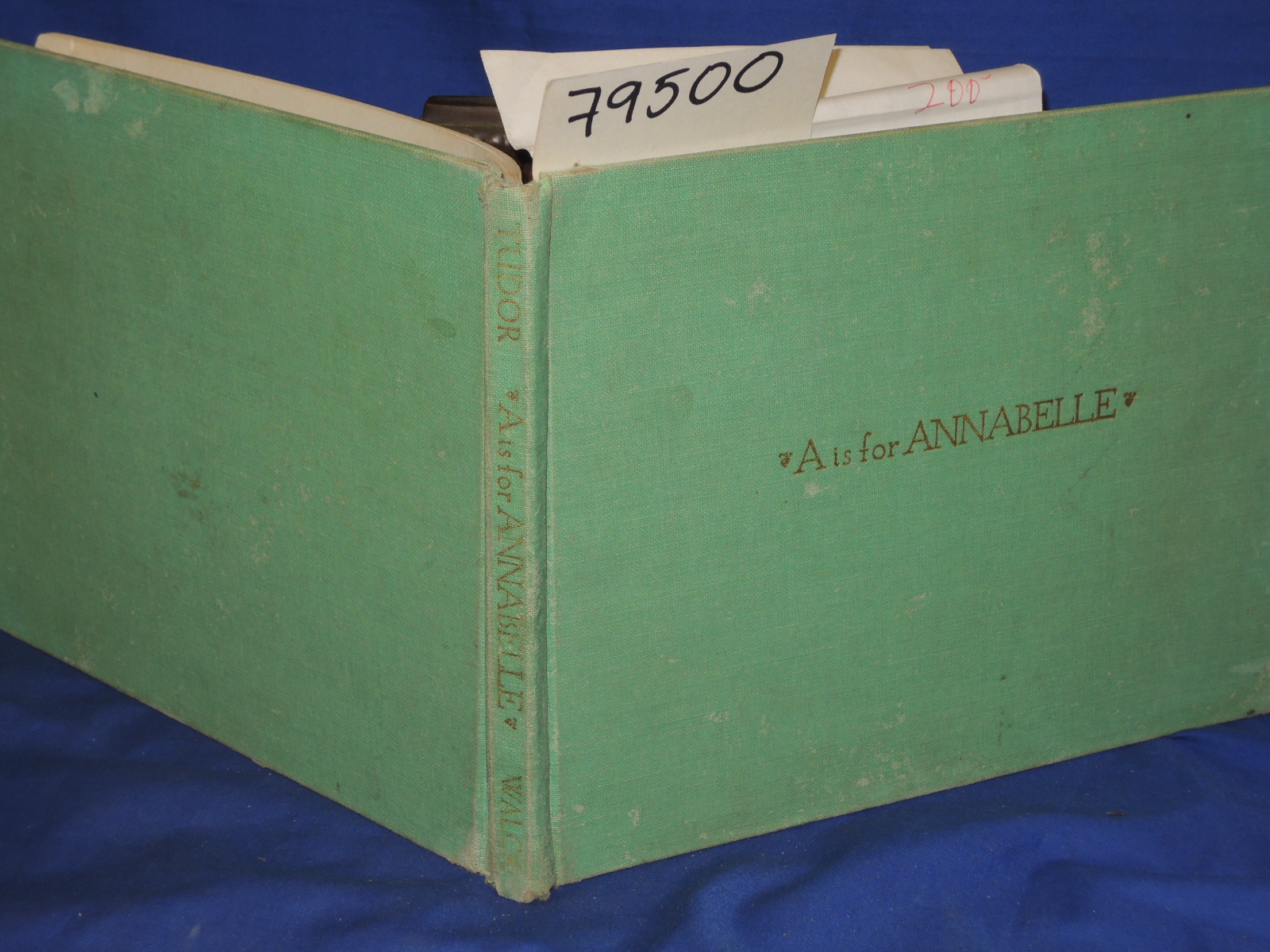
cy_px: 476
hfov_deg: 27.8
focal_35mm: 70
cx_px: 635
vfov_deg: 21.0
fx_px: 2568
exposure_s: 1/60
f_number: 4.5
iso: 200
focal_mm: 12.5
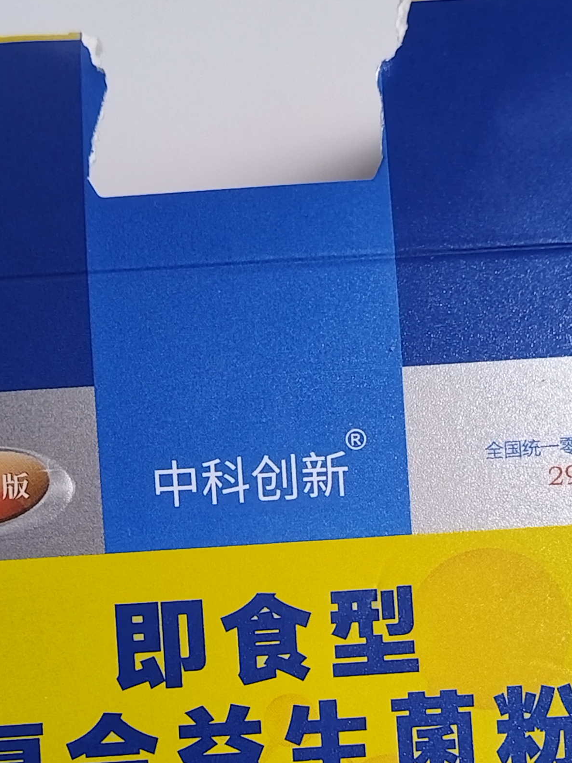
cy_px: 616
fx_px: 1454
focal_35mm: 66
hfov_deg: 22.3
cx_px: 276
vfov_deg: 28.7
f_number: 1.9
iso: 1282
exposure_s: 1/100
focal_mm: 4.95
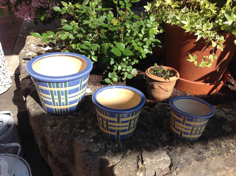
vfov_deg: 40.6
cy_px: 88
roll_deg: +0.9
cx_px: 118
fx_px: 238
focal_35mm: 35
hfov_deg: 52.7
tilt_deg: -32.0
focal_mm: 4.28
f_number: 2.4
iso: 50
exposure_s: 1/944
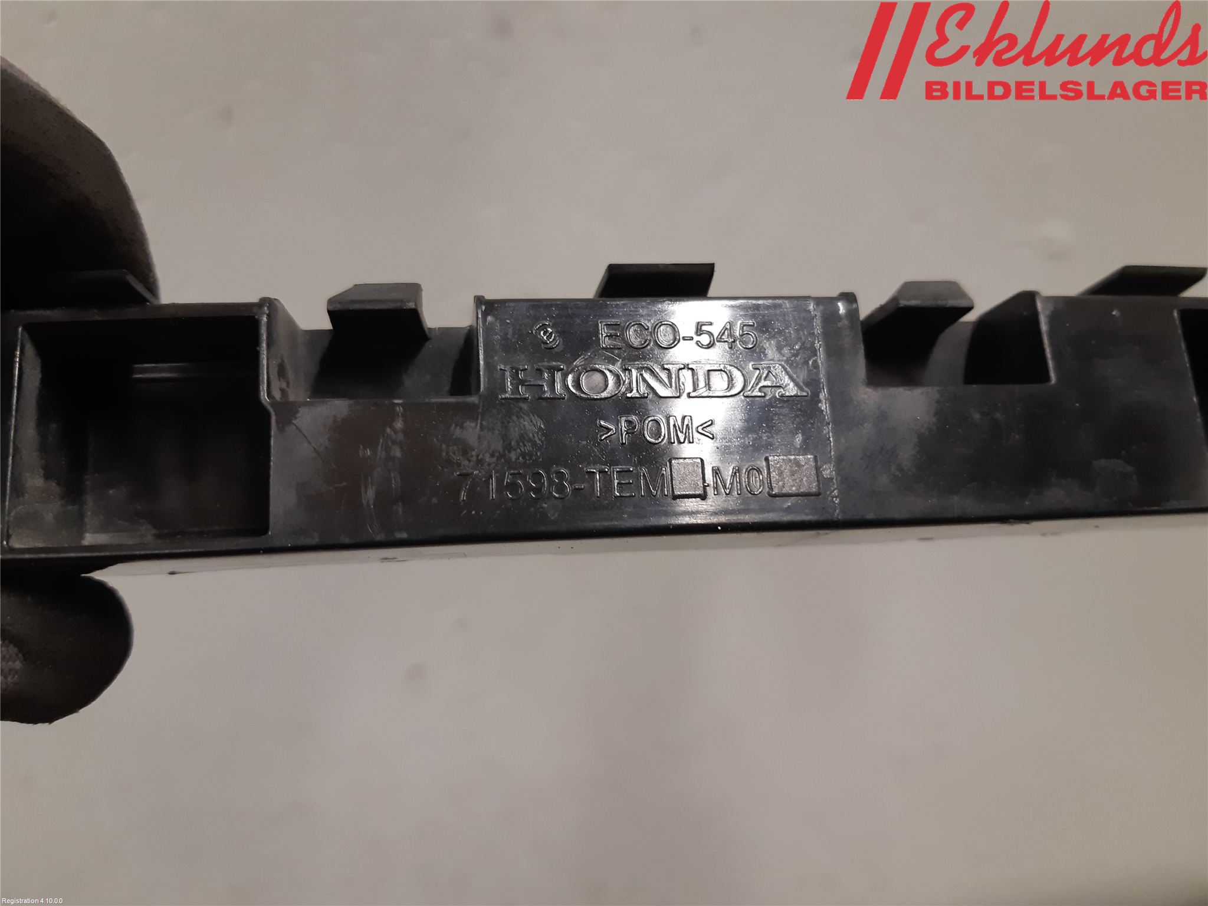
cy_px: 453
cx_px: 604
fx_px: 907
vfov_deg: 53.1
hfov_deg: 67.3
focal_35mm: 26
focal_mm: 3.93
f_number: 1.7
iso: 200
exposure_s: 1/50
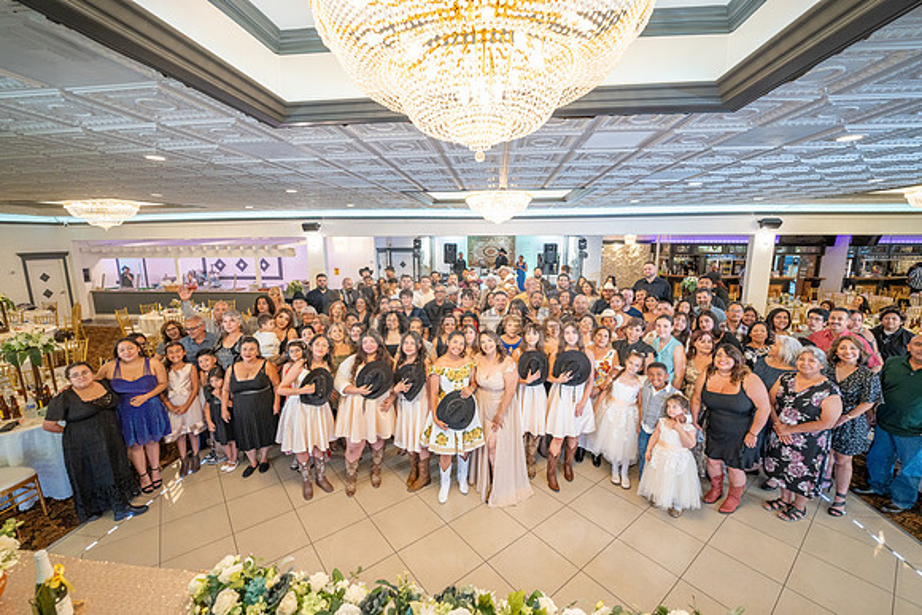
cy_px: 308
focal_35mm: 15
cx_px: 461
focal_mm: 14.6
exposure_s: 1/125
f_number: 2.8
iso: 1000
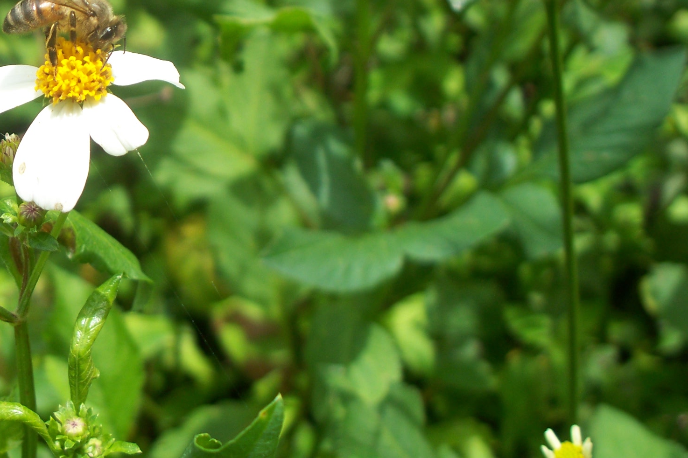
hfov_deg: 27.1
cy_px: 42
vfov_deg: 18.6
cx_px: 69
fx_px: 1376
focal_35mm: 72
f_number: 2.8
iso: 64
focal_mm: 7.54
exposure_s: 1/500
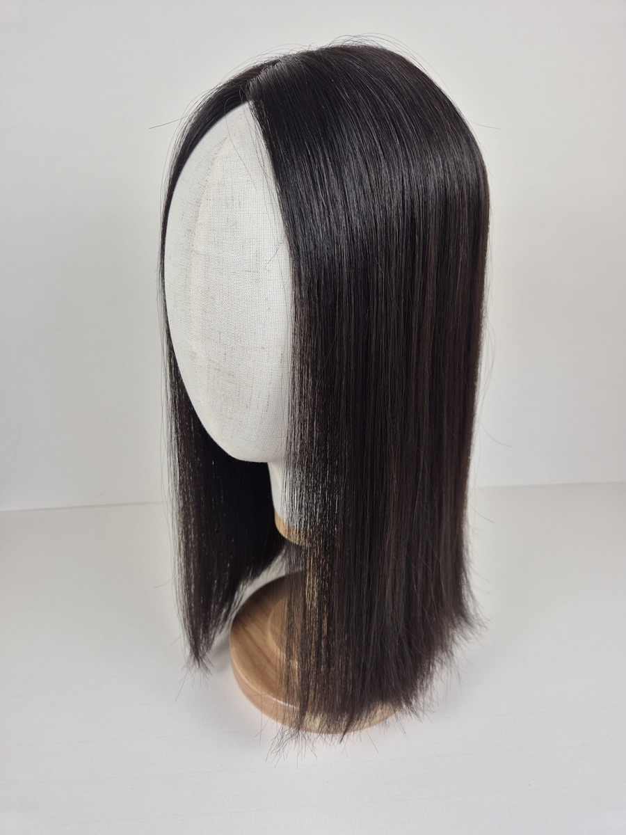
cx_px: 313
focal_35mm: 23
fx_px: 555
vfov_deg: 73.9
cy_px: 418
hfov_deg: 58.9
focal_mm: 5.4
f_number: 1.8
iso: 40
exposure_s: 1/100
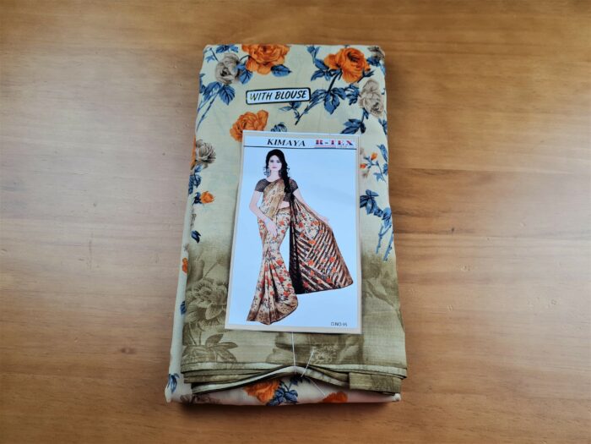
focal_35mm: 26
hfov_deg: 67.3
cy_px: 222
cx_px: 296
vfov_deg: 53.1
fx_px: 444
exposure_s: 1/155
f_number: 1.8
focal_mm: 5.4
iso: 50
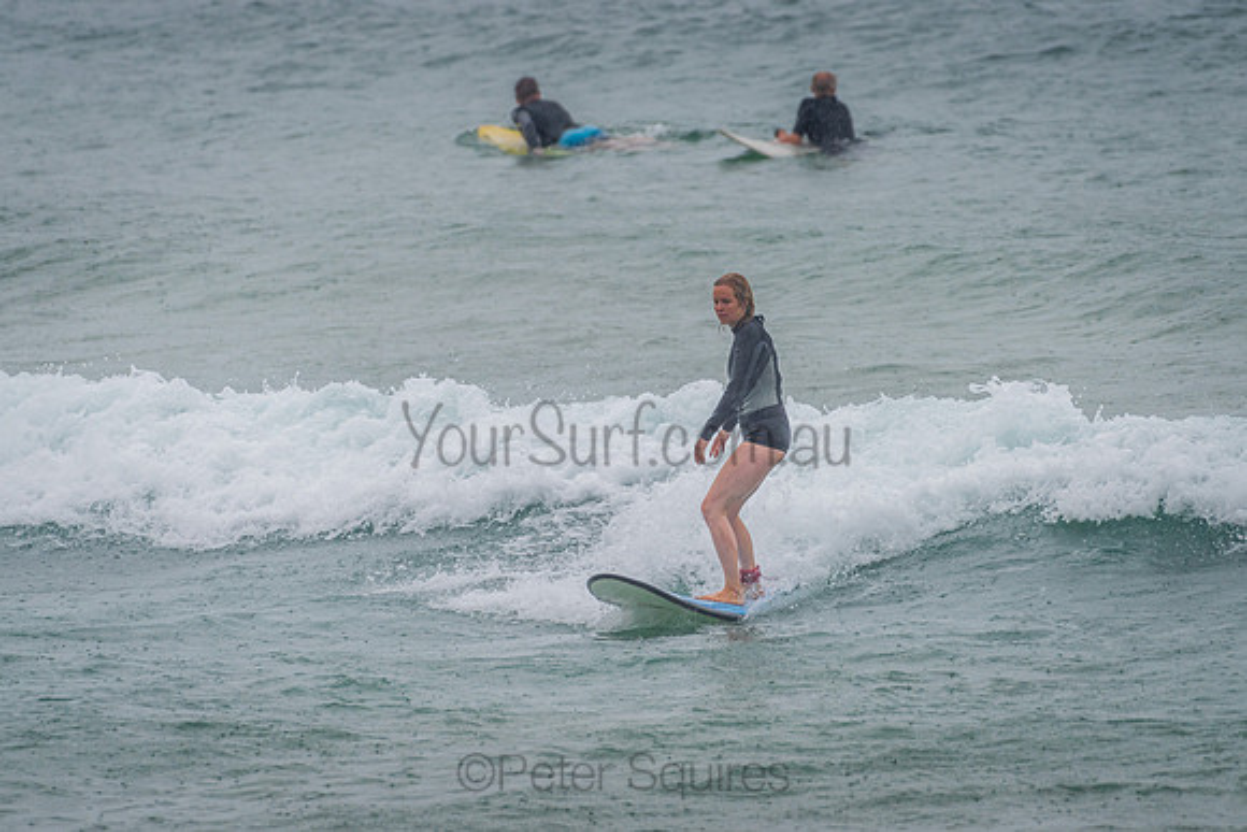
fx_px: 21096
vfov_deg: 2.3
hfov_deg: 3.4
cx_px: 653
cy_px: 422
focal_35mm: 609
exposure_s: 1/320
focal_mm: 500
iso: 220
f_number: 5.6
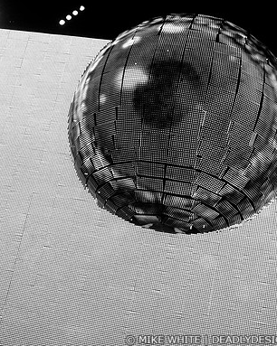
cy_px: 173
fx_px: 766
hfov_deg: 20.3
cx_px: 65
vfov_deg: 25.5
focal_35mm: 75
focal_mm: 35
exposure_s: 1/200
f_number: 4
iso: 800
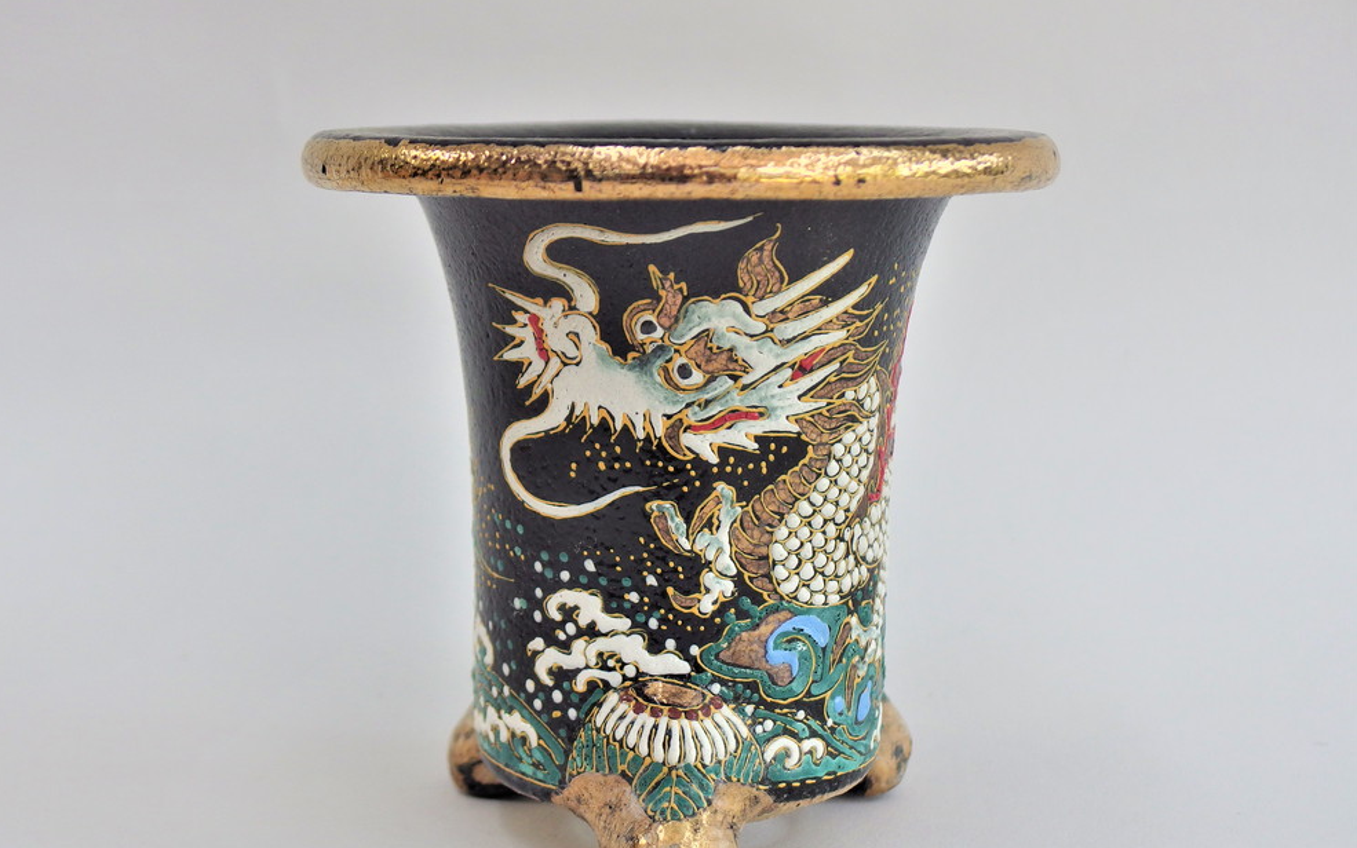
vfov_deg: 18.3
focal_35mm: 71
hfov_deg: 29.0
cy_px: 486
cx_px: 672
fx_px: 2626
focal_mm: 14.1
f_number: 2.8
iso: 125
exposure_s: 1/80
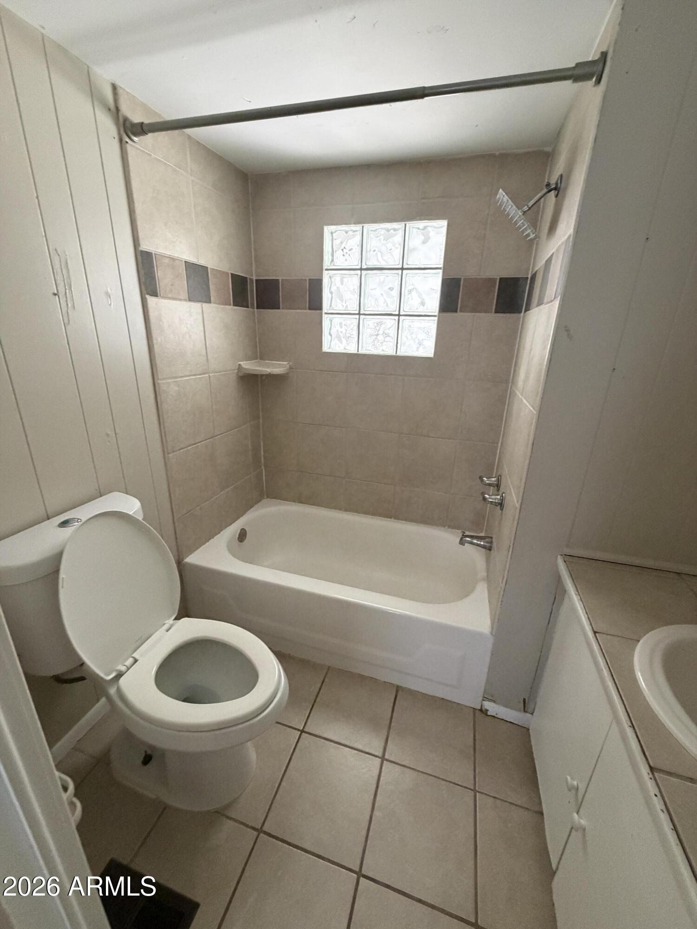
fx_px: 376
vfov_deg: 102.1
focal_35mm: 14
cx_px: 348
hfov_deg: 85.7
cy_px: 464
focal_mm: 2.22
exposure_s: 1/60
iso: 500
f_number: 2.2
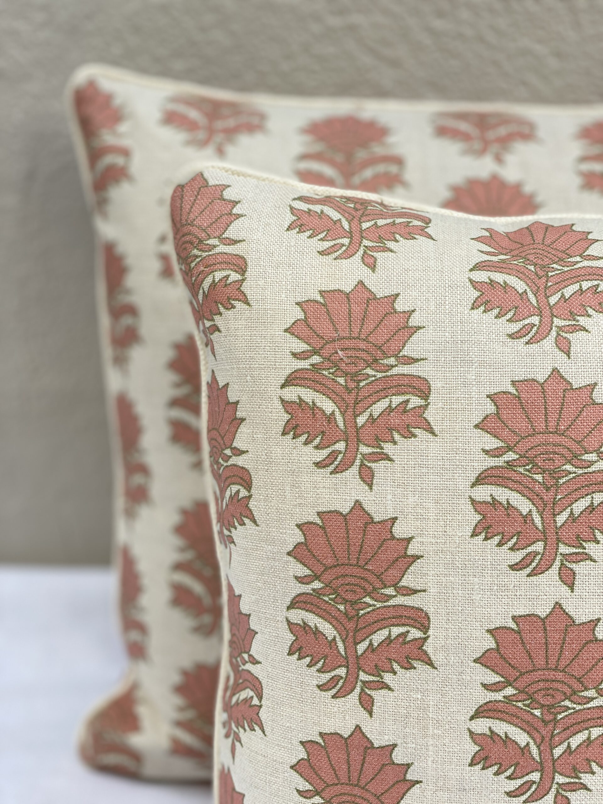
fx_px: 1208
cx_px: 302
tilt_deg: -21.9
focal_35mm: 52
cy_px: 402
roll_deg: +0.0
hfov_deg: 28.0
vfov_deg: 36.8
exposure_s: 1/571
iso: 20
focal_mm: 6
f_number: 2
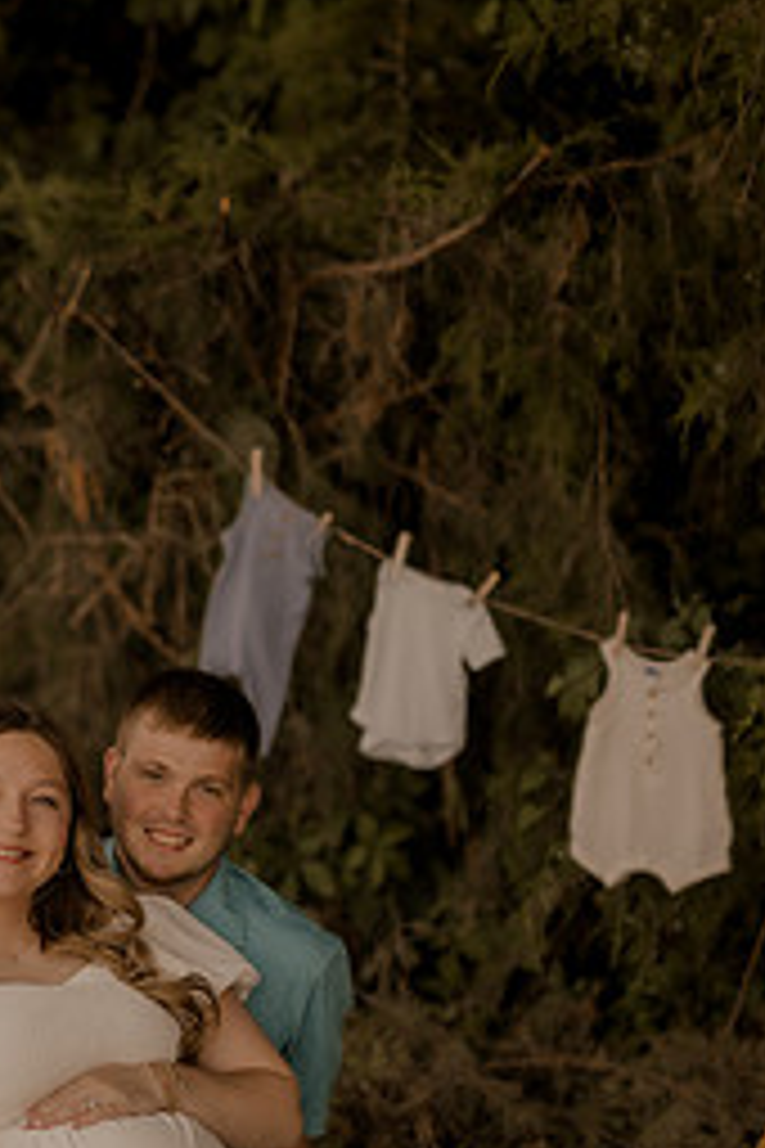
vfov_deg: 23.0
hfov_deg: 15.4
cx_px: 115
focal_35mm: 88
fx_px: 2805
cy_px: 815
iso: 200
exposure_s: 1/1000
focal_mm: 50
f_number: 1.4
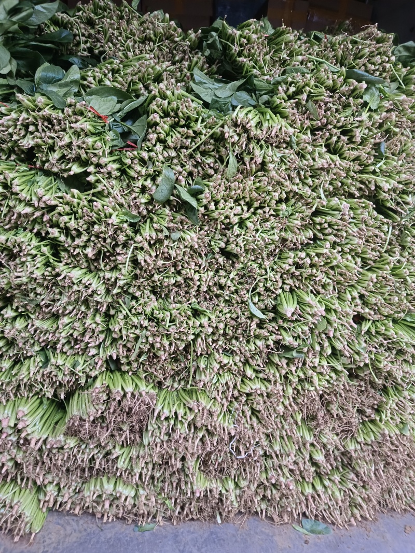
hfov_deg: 58.9
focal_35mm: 23
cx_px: 208
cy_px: 276
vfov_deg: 73.9
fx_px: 368
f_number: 1.88
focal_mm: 5.59
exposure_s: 1/50
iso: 2280
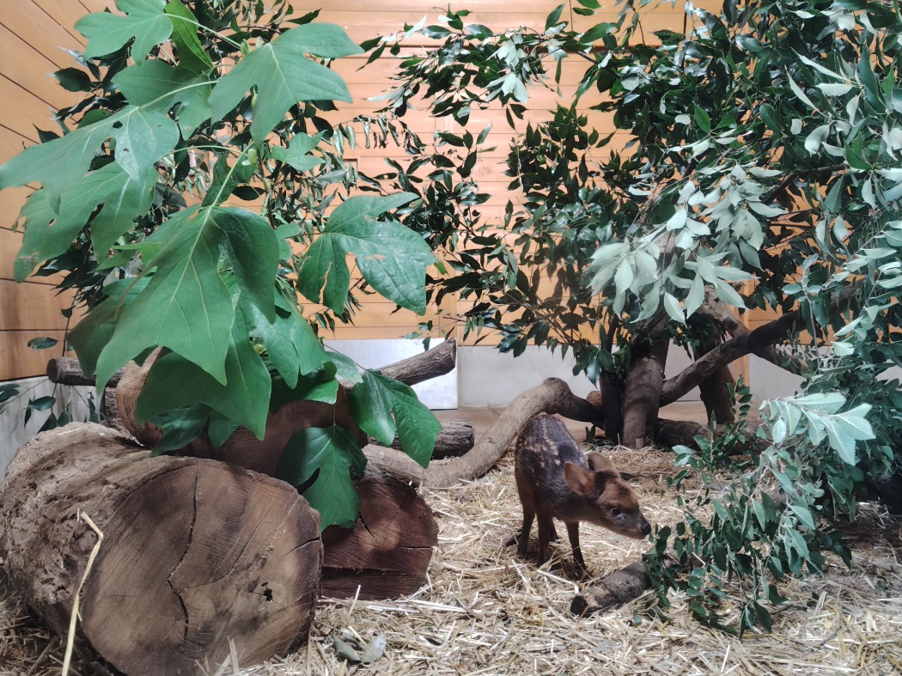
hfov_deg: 61.7
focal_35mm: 29
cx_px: 451
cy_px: 338
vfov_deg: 48.2
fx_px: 755
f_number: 1.88
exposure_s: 1/60
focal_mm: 5.56
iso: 1260
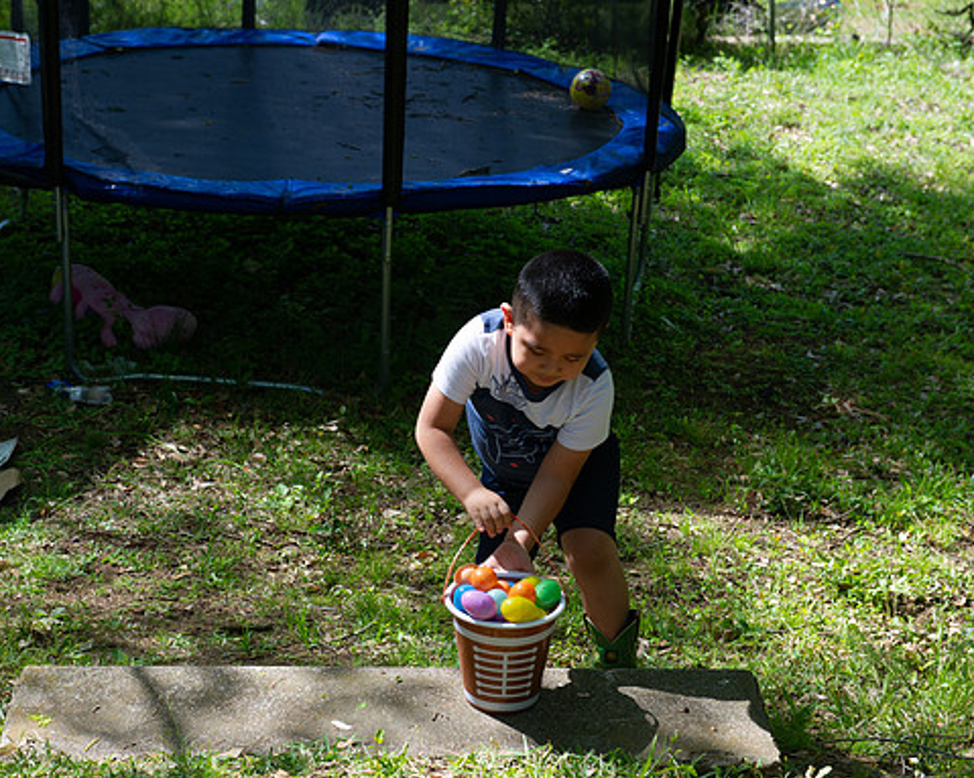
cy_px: 388
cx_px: 401
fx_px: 2162
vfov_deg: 20.4
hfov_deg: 25.4
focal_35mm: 75
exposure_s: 1/200
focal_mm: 66
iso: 200
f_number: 7.1
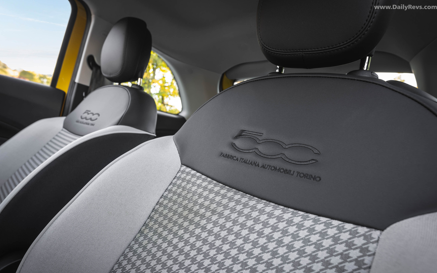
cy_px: 149
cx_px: 216
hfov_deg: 82.3
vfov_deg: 57.2
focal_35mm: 21
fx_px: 250
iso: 400
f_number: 6.3
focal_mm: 20
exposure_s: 1/40
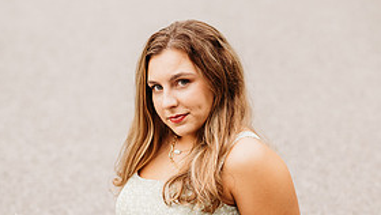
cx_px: 186
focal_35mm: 143
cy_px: 184
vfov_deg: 8.5
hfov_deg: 15.0
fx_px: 1446
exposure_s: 1/250
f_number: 2.2
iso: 320
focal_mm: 85
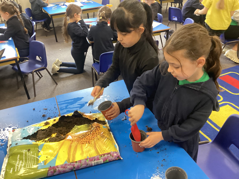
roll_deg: +2.9
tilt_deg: -30.7
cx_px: 120
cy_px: 90
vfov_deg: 45.4
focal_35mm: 31
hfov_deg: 58.4
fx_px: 214
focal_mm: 3.3
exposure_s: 1/50
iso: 320
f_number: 2.4
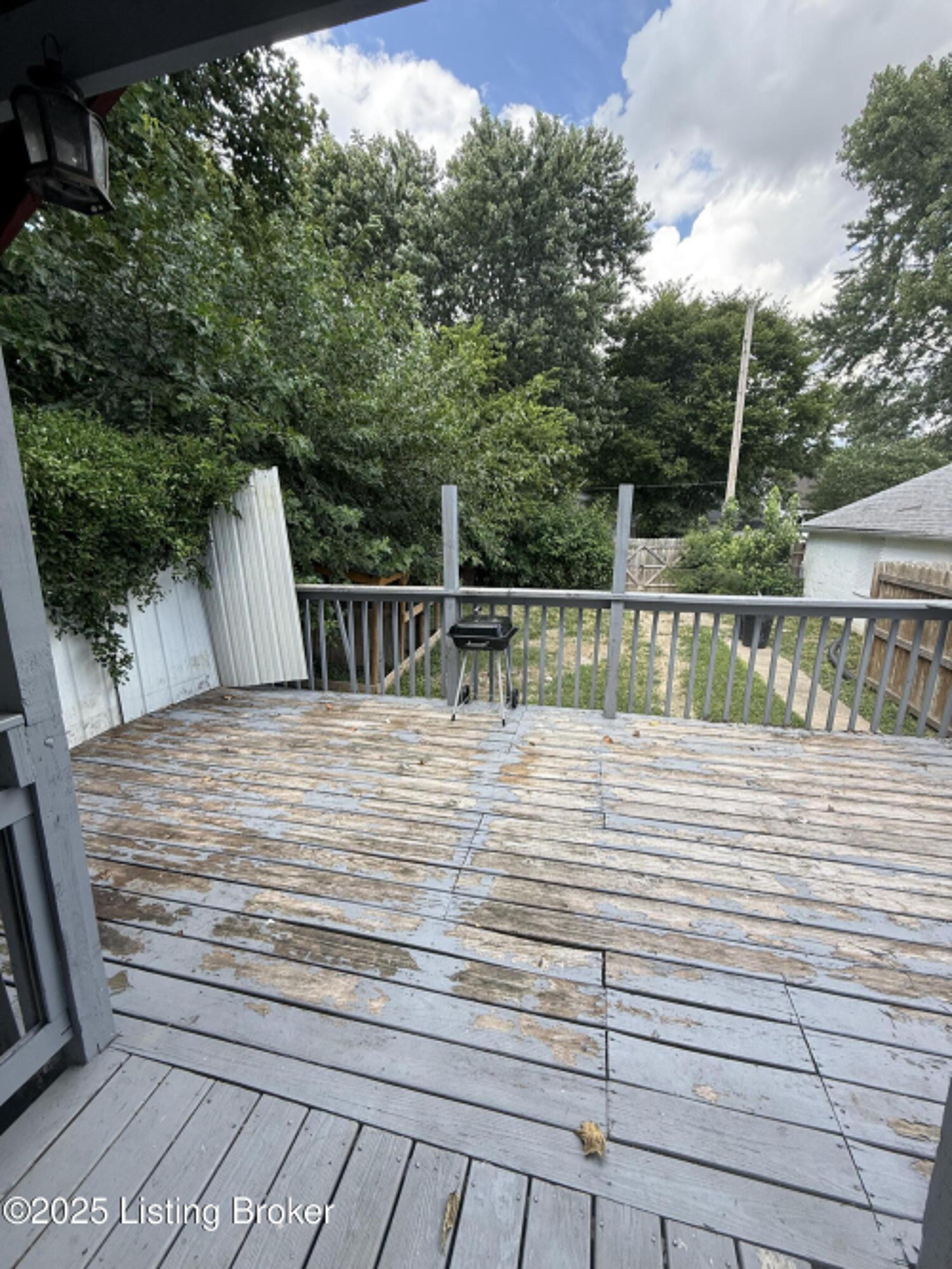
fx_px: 514
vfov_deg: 102.1
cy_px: 634
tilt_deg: -12.2
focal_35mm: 14
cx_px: 476
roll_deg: -0.9
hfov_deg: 85.7
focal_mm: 2.22
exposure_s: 1/257
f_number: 2.2
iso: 50
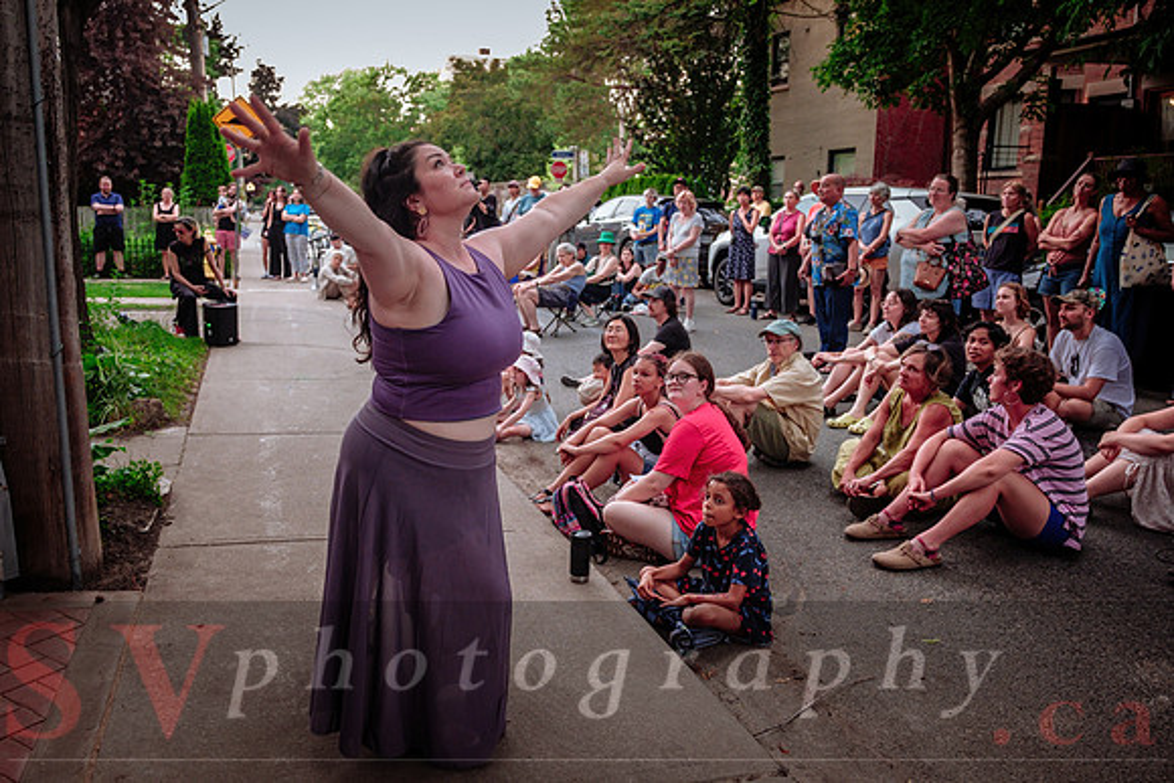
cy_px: 383
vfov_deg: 46.9
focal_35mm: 28
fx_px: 904
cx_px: 506
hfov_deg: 65.7
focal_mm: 16
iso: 1600
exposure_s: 1/125
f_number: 2.8
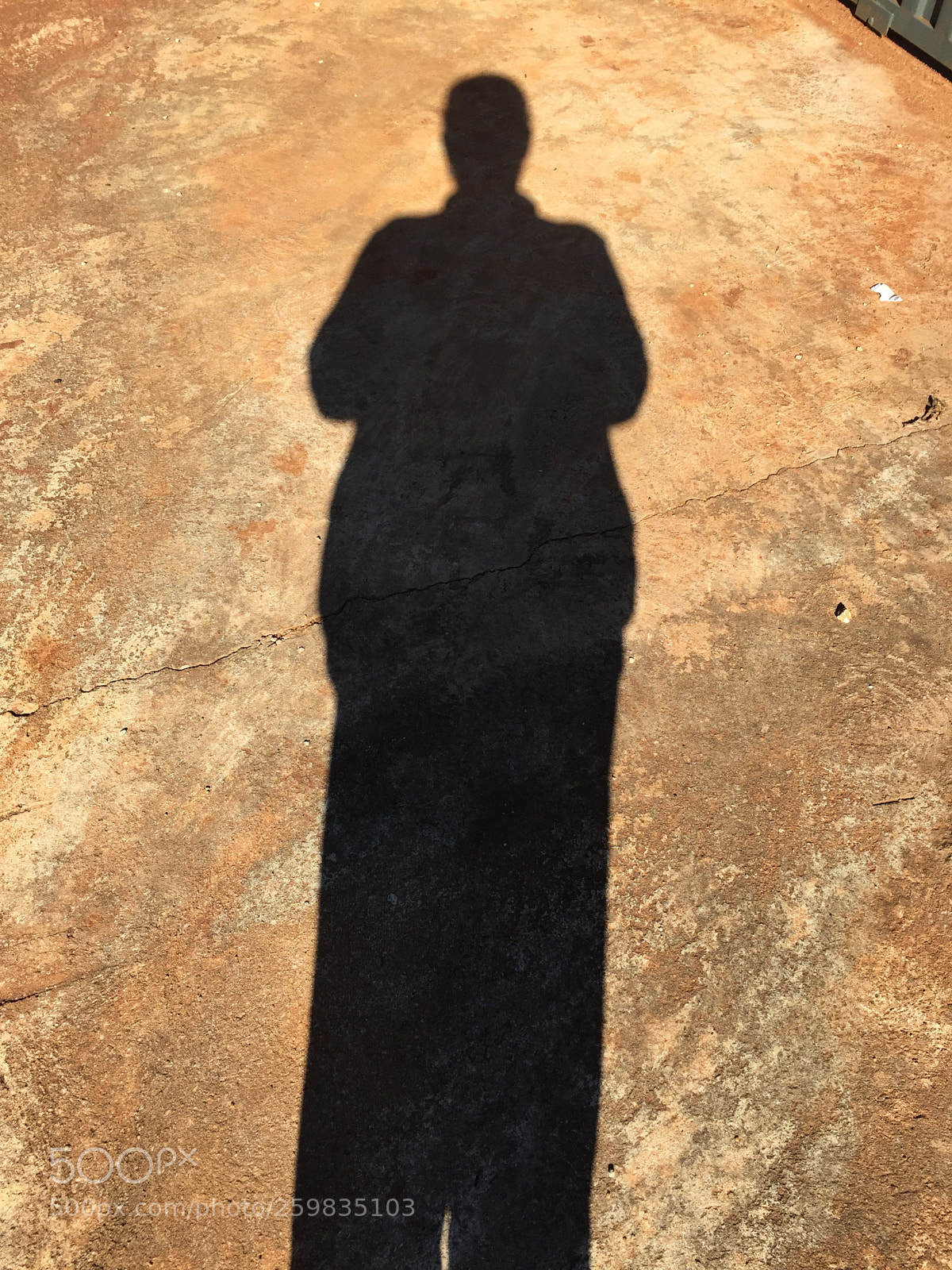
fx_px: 1063
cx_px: 476
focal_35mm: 29
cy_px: 635
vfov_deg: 61.7
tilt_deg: -50.9
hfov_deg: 48.2
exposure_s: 1/1014
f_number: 2.2
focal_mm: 4.15
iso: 32
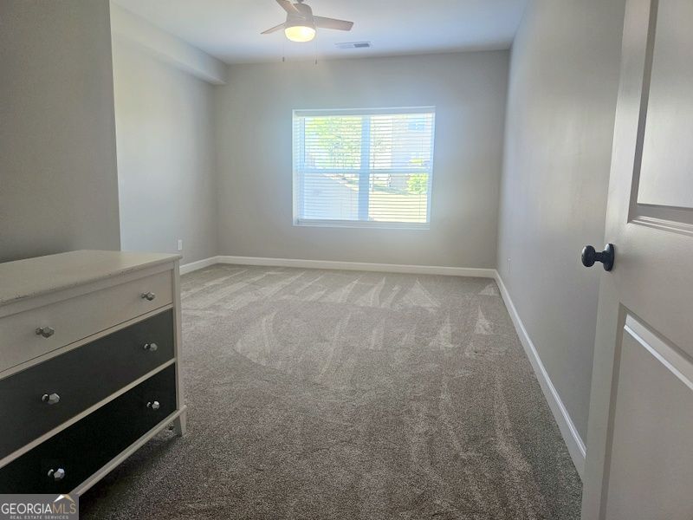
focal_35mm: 23
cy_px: 260
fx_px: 460
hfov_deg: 73.9
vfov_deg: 58.9
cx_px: 346
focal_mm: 6.3
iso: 160
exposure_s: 1/120
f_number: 1.7
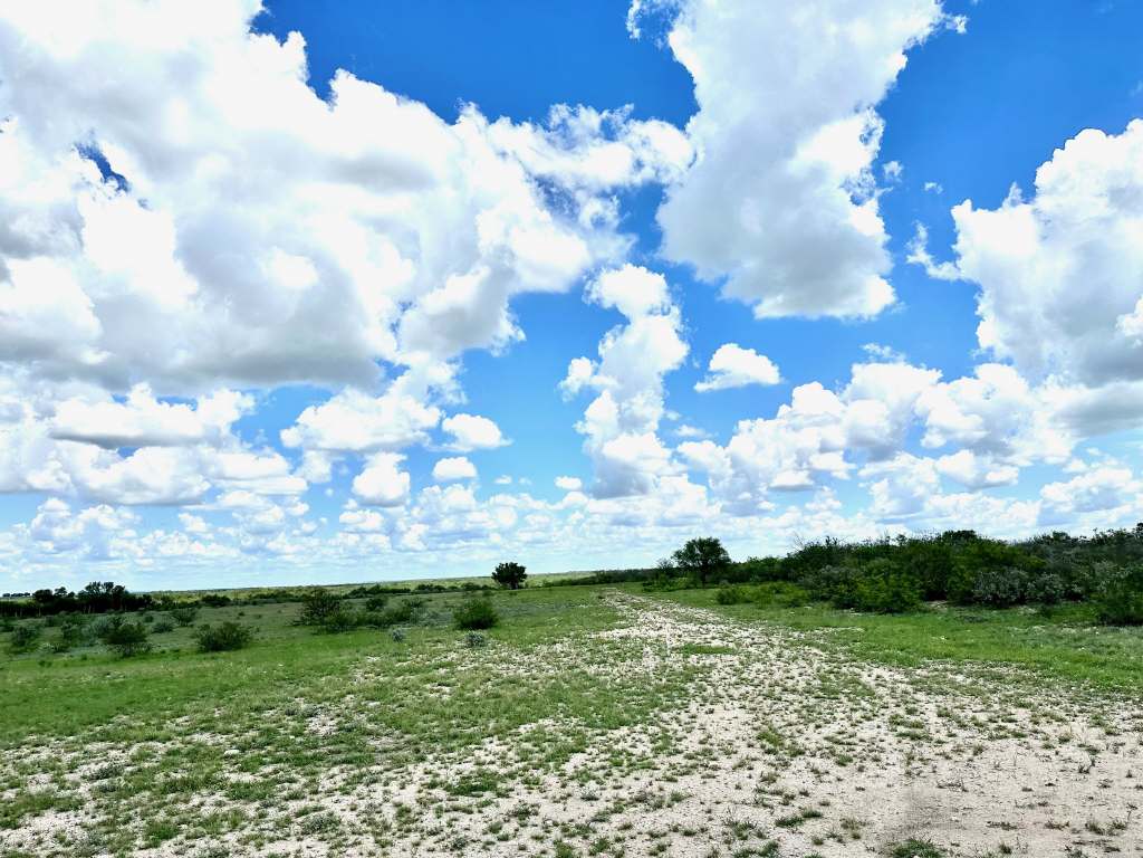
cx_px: 572
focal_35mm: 24
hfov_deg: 71.6
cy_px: 429
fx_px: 792
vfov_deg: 56.8
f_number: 1.78
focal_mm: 6.86
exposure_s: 1/12048
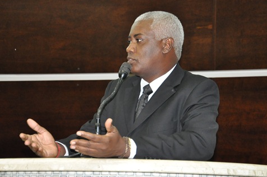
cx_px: 146
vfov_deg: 13.9
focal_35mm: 98
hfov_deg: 20.8
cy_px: 81
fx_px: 726
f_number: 5.3
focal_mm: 58
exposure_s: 1/60
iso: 2500
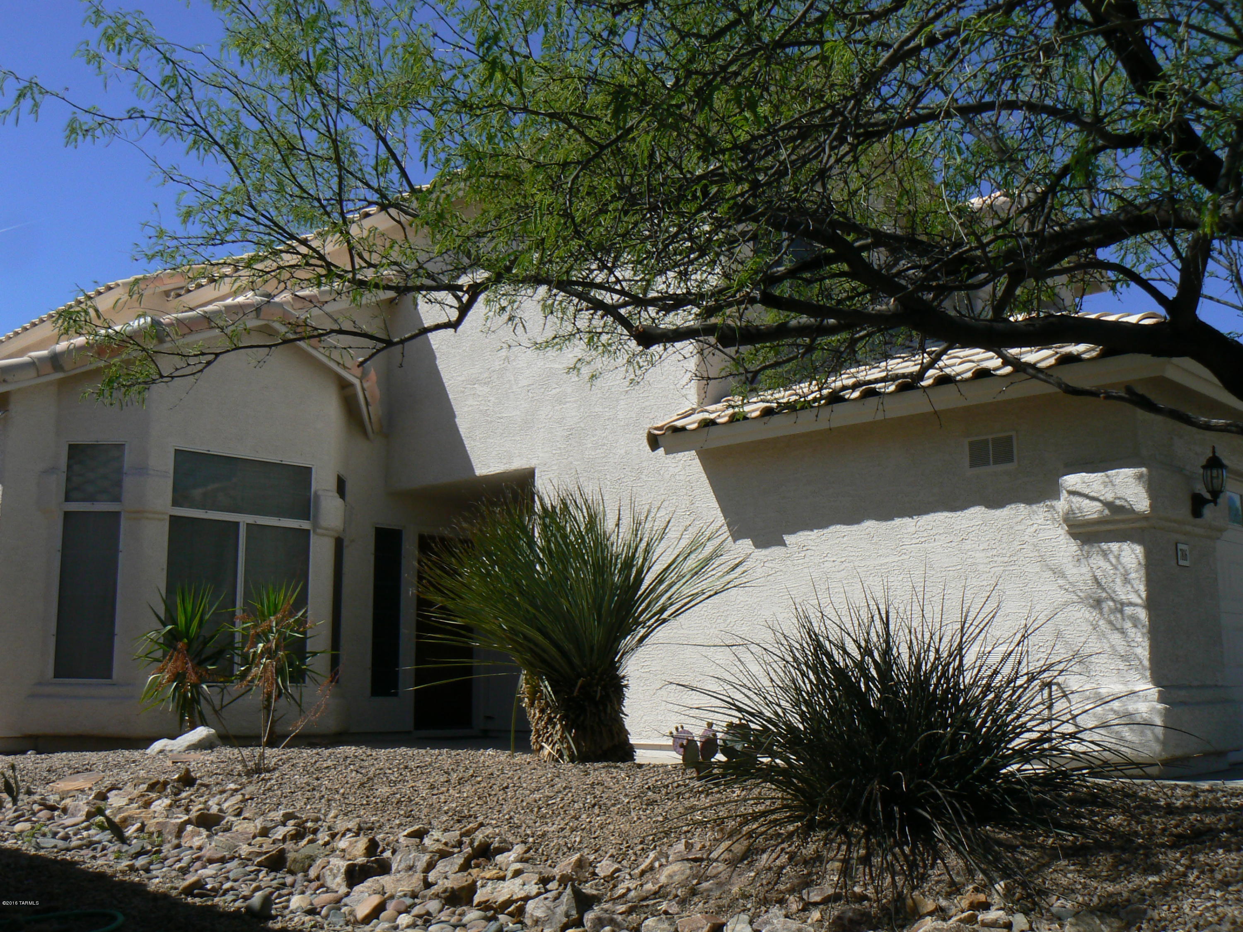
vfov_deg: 39.7
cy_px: 466
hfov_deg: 51.4
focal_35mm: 36
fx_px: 1293
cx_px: 622
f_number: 8
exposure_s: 1/500
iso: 80
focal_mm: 6
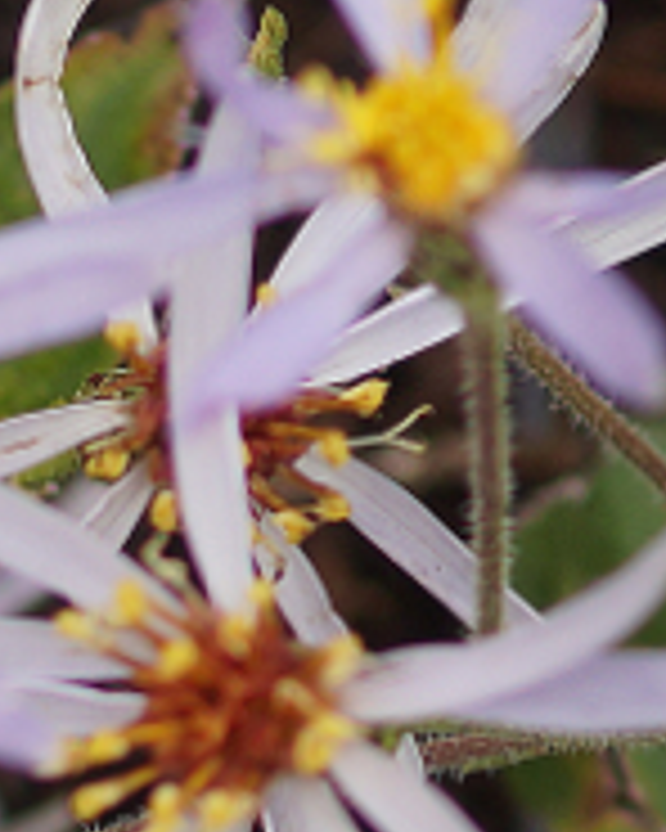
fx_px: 22471
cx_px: -1048
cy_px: 1556
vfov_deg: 2.1
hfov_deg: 1.7
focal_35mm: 912
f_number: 3.5
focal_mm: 100
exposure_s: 1/160
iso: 125
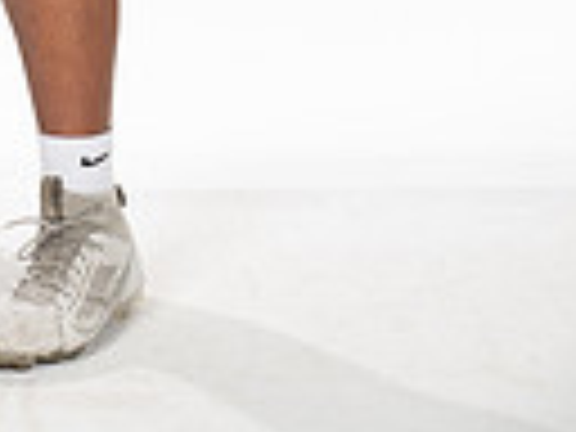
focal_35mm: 189
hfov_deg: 10.3
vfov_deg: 7.4
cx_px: -68
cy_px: -562
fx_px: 3145
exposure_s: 1/320
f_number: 7.1
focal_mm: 56
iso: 800
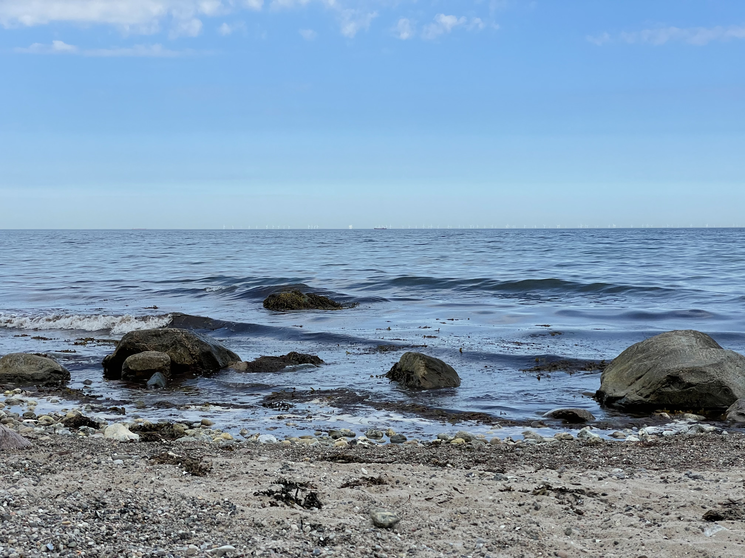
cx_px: 372
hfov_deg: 36.8
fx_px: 1119
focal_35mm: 52
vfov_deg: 28.0
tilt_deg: -2.2
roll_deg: +0.4
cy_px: 279
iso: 50
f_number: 2
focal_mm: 6
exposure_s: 1/3690
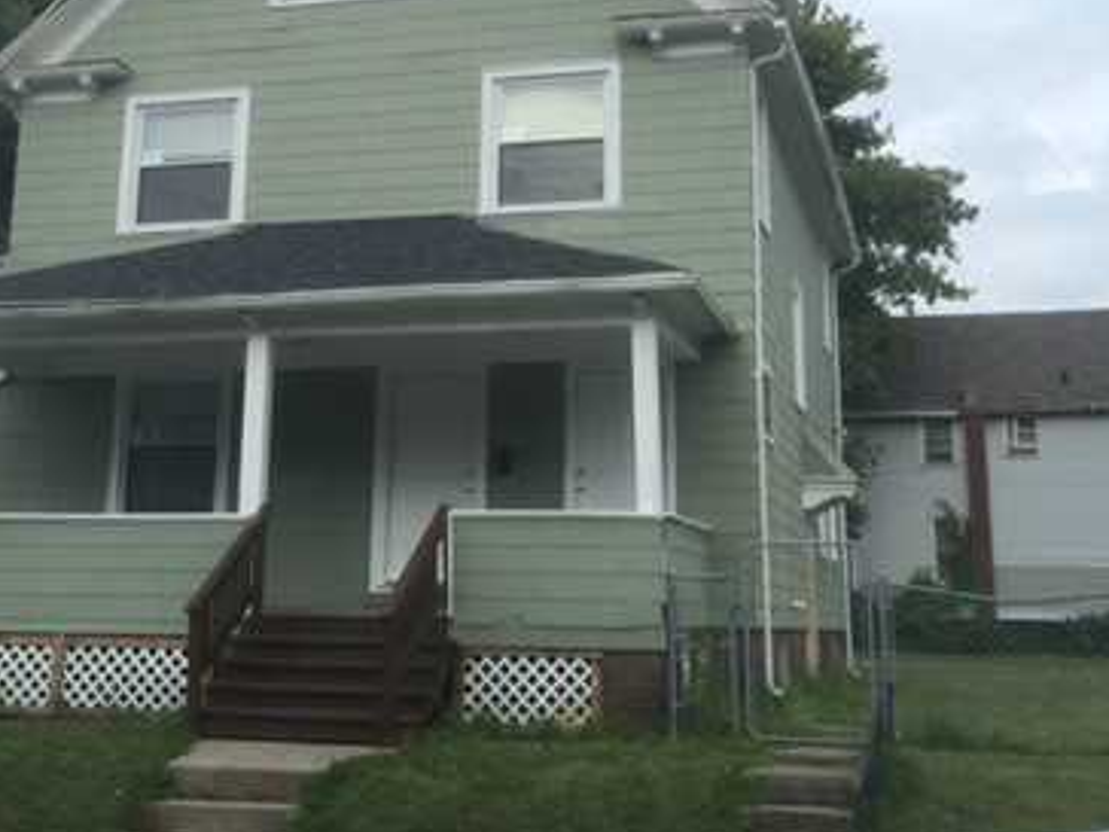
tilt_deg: +14.7
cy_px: 219
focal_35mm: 51
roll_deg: -0.5
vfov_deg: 28.2
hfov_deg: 37.5
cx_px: 506
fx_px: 1634
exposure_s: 1/879
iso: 32
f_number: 2.2
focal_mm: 4.15
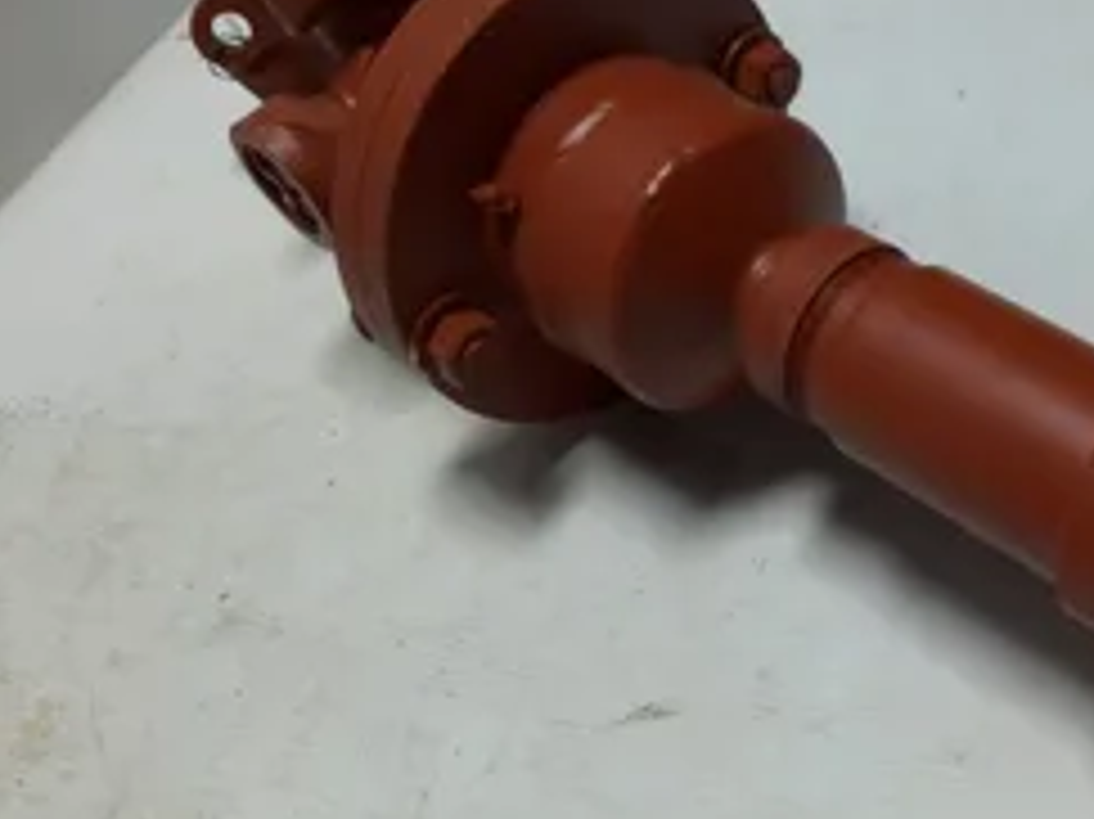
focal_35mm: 51
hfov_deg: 36.1
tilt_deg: -45.5
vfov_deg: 28.5
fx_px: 1611
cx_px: 896
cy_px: 369
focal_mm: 3.3
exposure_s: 1/120
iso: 32
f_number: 2.4
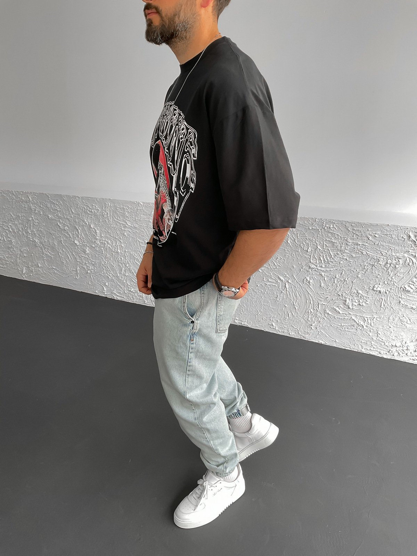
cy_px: 278
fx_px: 466
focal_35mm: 29
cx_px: 208
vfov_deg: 61.7
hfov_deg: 48.2
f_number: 1.8
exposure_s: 1/120
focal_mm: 3
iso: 32
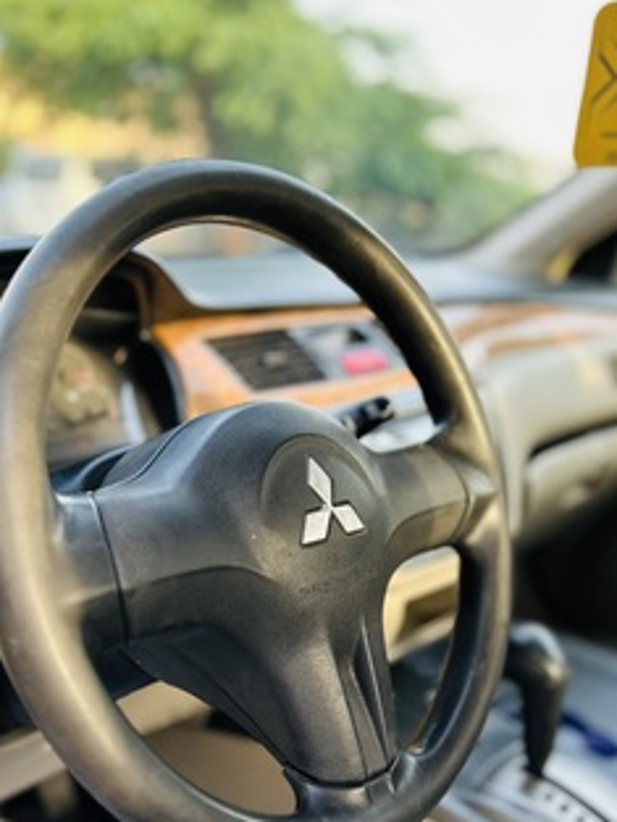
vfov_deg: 48.5
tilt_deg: -18.5
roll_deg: -3.0
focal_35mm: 38
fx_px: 902
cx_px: 245
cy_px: 516
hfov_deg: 37.6
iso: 40
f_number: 1.5
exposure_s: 1/121
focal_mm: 5.7
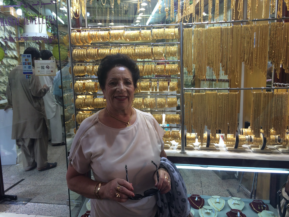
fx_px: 242
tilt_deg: -10.7
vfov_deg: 48.2
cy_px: 108
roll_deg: +2.4
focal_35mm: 29
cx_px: 144
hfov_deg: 61.7
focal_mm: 4.15
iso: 40
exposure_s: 1/60
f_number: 2.2
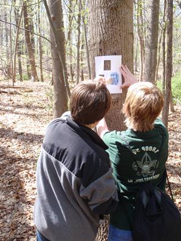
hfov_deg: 45.4
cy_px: 119
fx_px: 216
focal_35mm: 31
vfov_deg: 58.4
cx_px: 95
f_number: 3.5
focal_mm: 5
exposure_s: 1/60
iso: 64
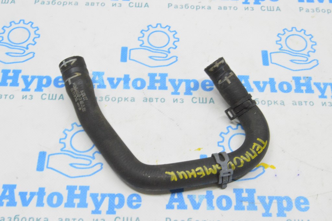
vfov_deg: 26.4
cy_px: 110
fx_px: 470
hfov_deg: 38.9
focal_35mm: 51
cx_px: 166
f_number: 20
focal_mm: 34
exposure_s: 1/15
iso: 6400
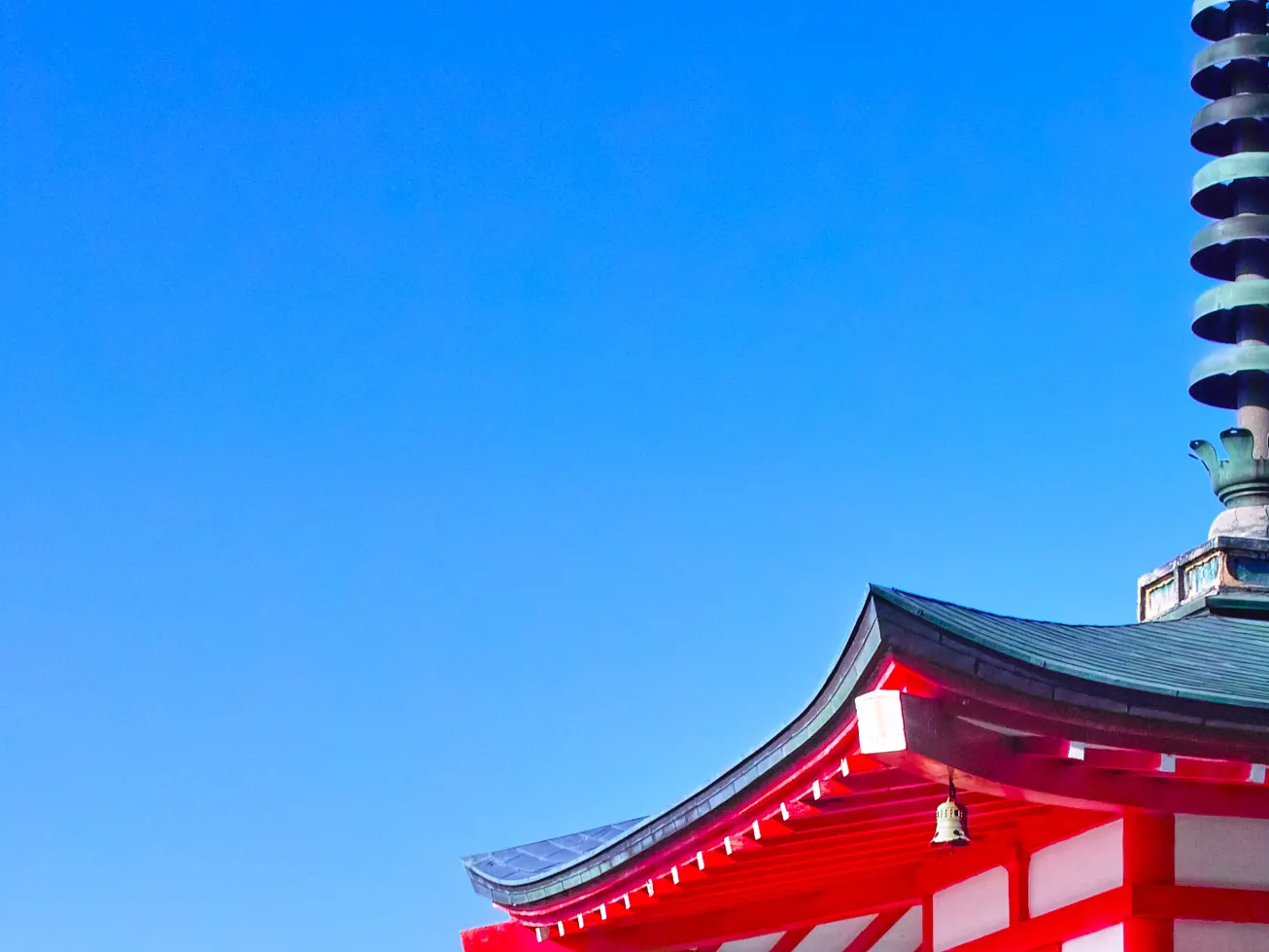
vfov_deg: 15.2
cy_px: 906
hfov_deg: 20.4
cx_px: 443
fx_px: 3519
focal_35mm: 96
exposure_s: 1/100
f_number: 8
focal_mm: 19
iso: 100
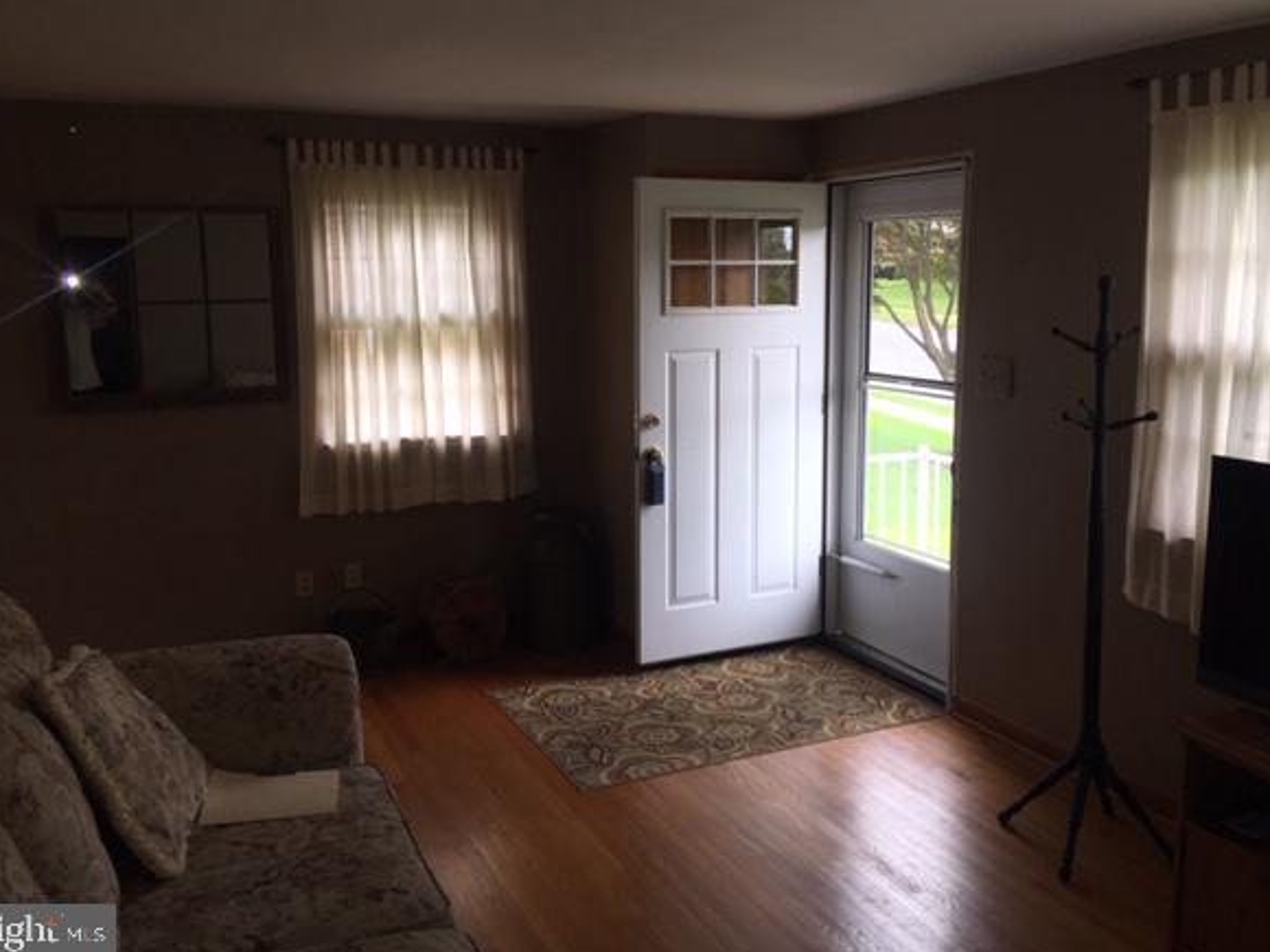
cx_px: 646
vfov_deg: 44.1
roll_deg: +0.1
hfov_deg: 56.8
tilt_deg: -5.5
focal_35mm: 32
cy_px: 436
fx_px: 1174
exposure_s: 1/50
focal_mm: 4.15
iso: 25
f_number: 2.2
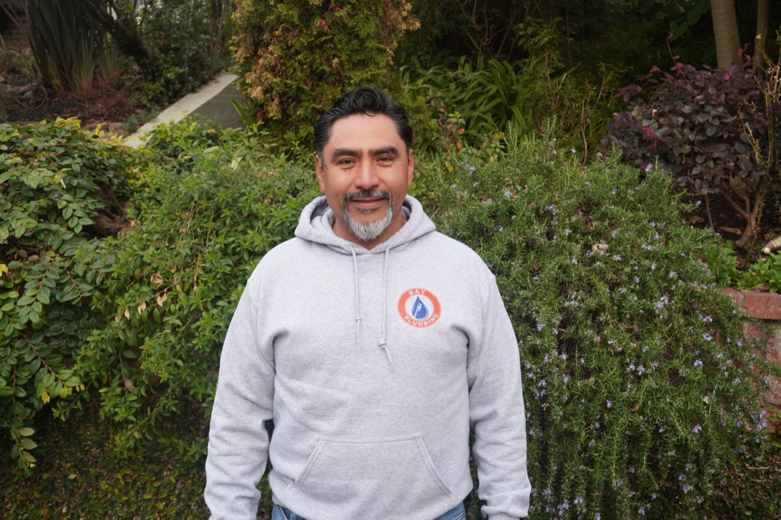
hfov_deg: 43.6
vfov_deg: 29.9
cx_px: 390
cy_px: 260
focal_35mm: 45
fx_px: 976
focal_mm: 30
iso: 100
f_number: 6.3
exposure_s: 1/80
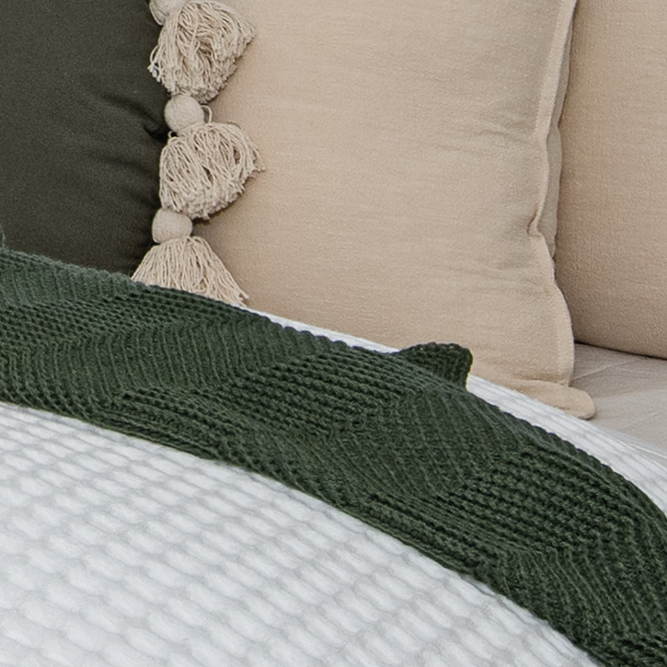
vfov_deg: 14.8
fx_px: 2455
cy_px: -201
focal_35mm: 113
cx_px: -242
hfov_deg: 14.7
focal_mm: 11.5
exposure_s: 1/250
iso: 200
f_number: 8
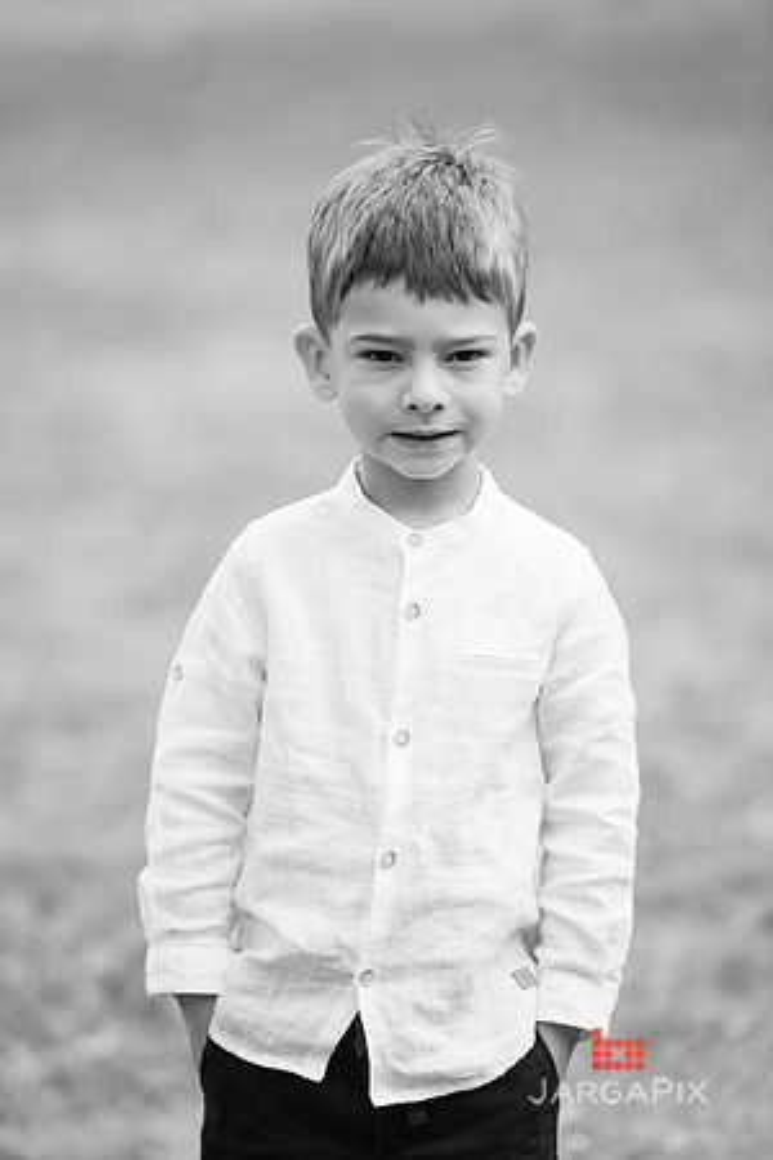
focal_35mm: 195
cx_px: 386
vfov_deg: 10.5
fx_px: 6280
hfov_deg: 7.0
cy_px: 580
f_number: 4
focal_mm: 195
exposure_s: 1/500
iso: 200
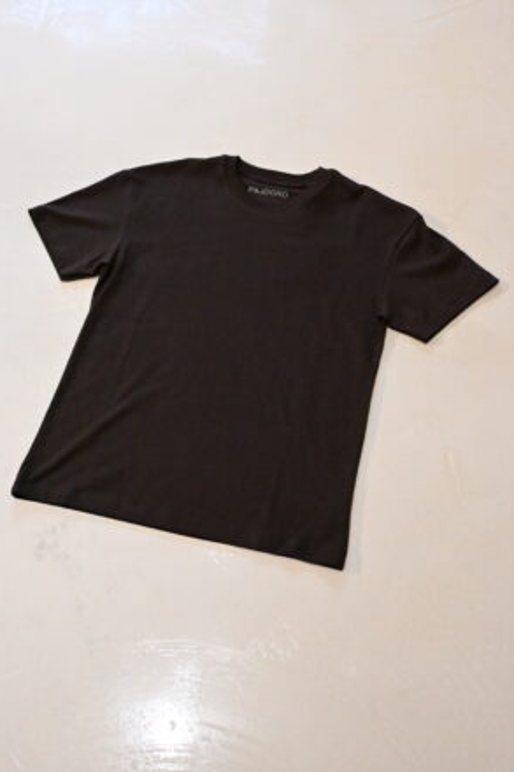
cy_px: 381
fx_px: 922
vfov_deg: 45.4
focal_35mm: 43
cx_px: 254
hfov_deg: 31.2
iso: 16000
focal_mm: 28
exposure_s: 1/320
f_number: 10
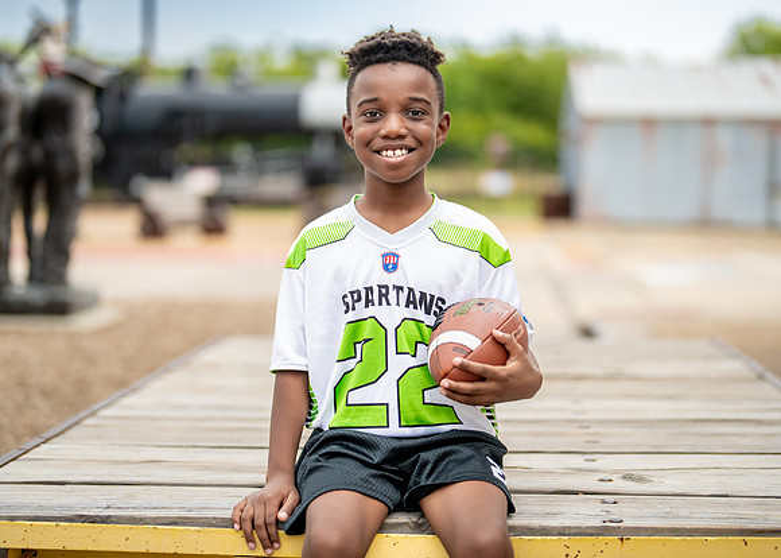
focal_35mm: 58
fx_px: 1283
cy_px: 262
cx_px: 408
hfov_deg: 33.9
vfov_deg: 24.5
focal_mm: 50
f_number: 1.2
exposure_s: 1/800
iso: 500
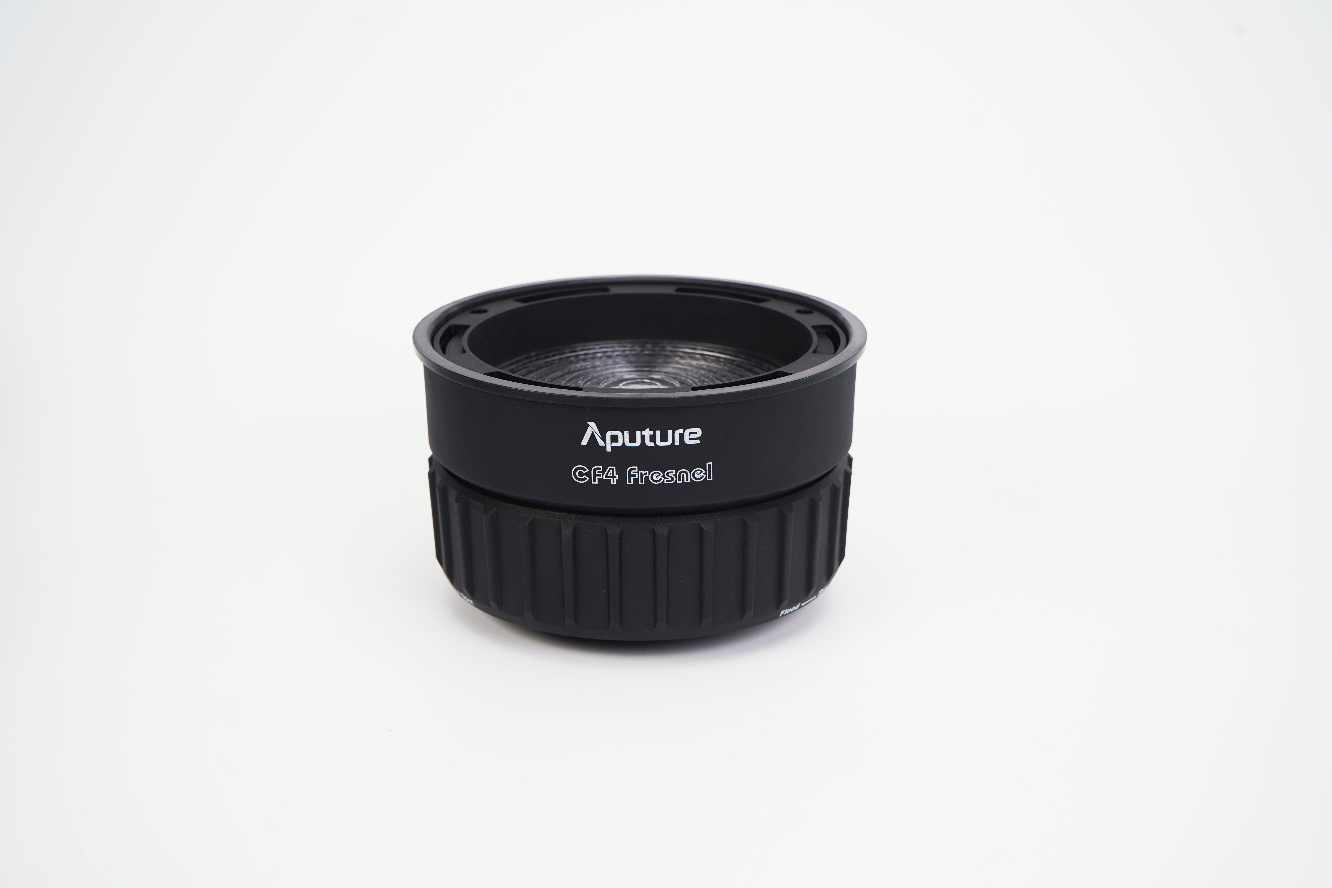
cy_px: 444
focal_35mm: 54
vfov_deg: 25.1
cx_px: 666
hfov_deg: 36.9
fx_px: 1998
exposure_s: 1/125
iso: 100
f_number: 8
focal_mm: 54
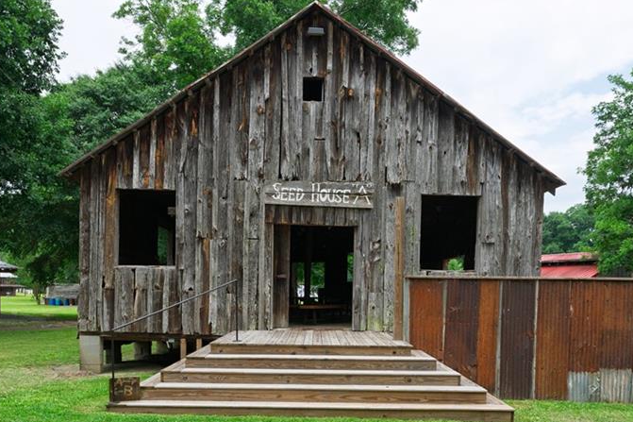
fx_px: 510
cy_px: 305
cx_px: 318
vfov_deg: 43.8
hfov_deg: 63.7
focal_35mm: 29
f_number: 8
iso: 400
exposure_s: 1/400
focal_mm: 19
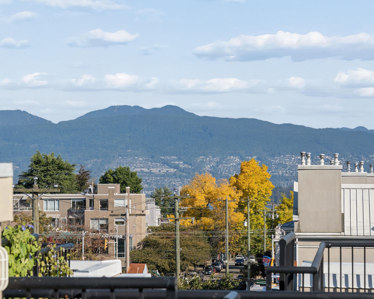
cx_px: 165
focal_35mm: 91
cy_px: 140
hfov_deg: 21.0
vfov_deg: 16.9
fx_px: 1007
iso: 320
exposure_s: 1/1000
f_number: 7.1
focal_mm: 70
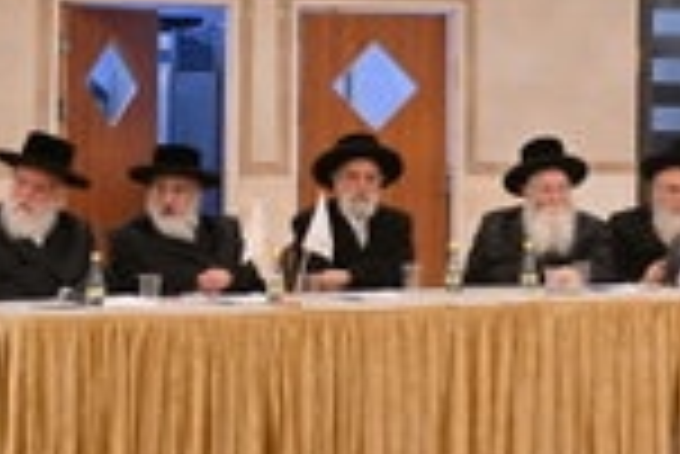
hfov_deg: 14.6
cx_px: 842
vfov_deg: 10.1
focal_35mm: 135
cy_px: 79
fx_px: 2552
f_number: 4
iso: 640
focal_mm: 51
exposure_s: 1/250
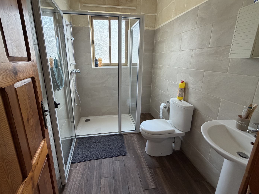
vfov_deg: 77.9
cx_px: 122
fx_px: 120
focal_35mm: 16
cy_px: 89
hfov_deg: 94.4
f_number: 2.2
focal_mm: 2.22
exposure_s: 1/109
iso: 320
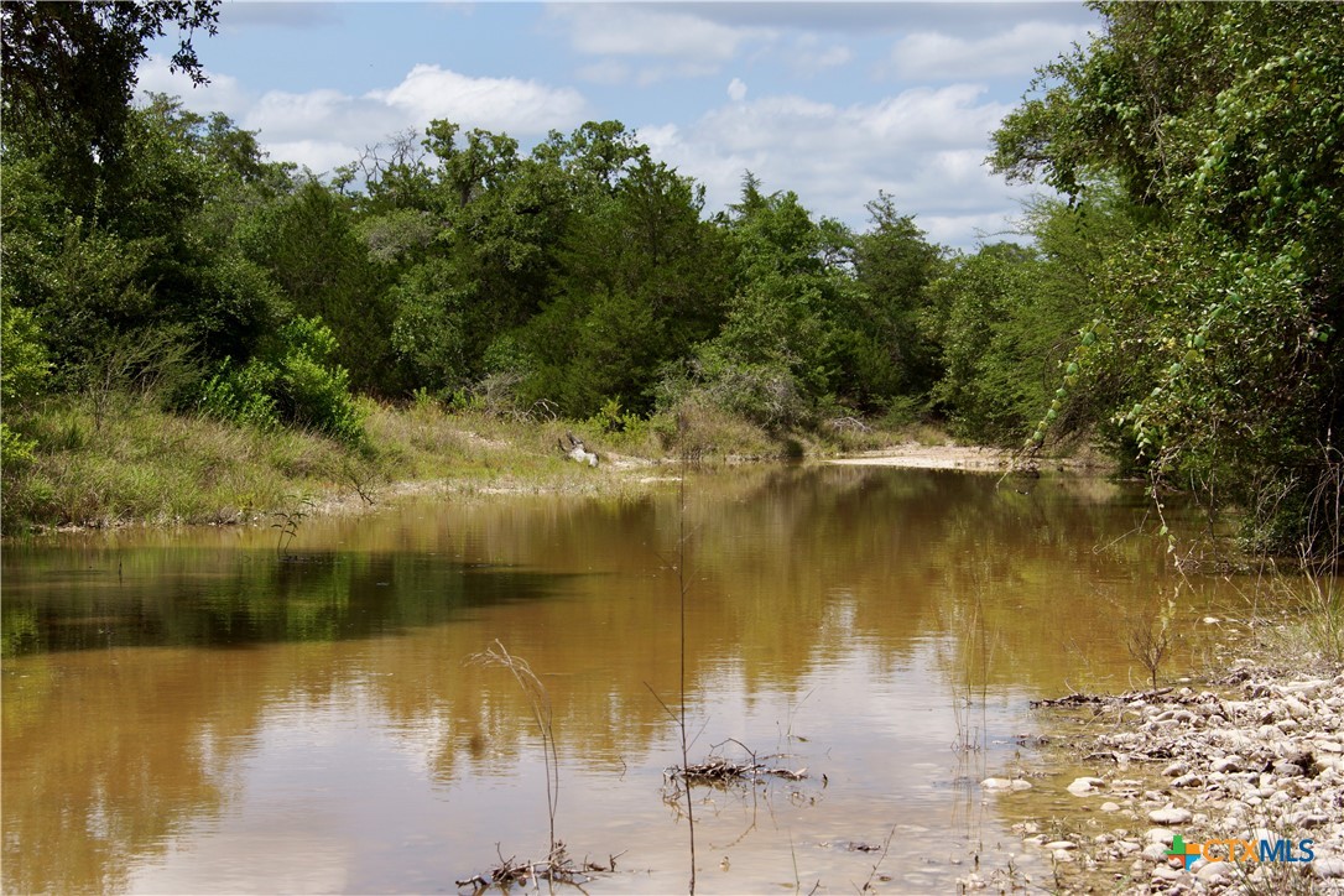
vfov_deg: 20.2
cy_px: 448
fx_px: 2520
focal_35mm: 68
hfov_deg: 29.9
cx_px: 672
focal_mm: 45
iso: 100
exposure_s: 1/400
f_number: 9
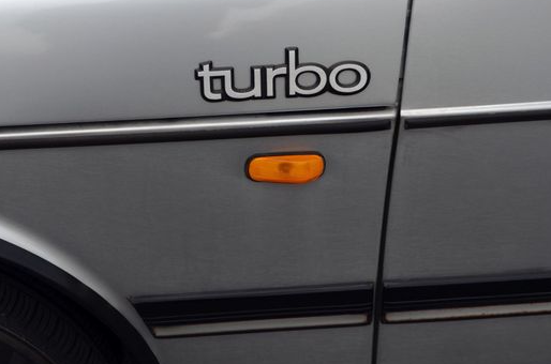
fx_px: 1084
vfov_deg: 19.1
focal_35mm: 71
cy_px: 142
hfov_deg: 28.5
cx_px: 238
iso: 200
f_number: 8
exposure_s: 1/250
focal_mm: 38
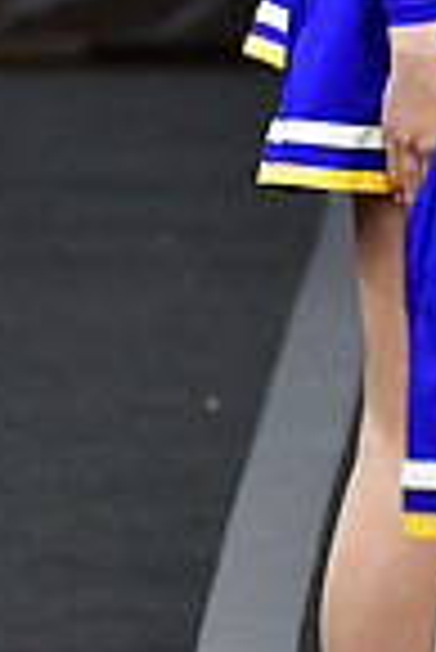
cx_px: -814
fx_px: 17923
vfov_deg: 2.1
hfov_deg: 1.4
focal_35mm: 989
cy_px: -2
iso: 5000
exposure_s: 1/500
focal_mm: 165
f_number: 3.2
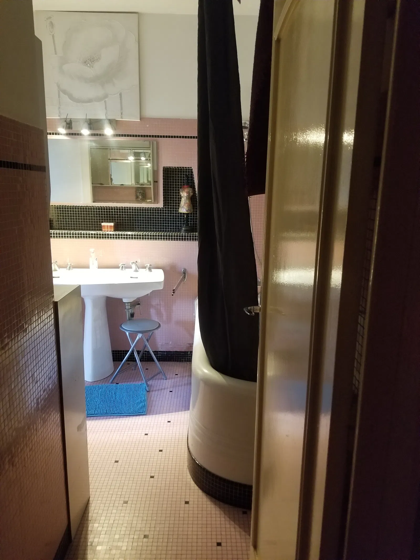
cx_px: 210
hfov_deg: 53.1
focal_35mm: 26
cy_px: 280
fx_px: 421
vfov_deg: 67.3
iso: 500
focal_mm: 4.25
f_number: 1.7
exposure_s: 1/50
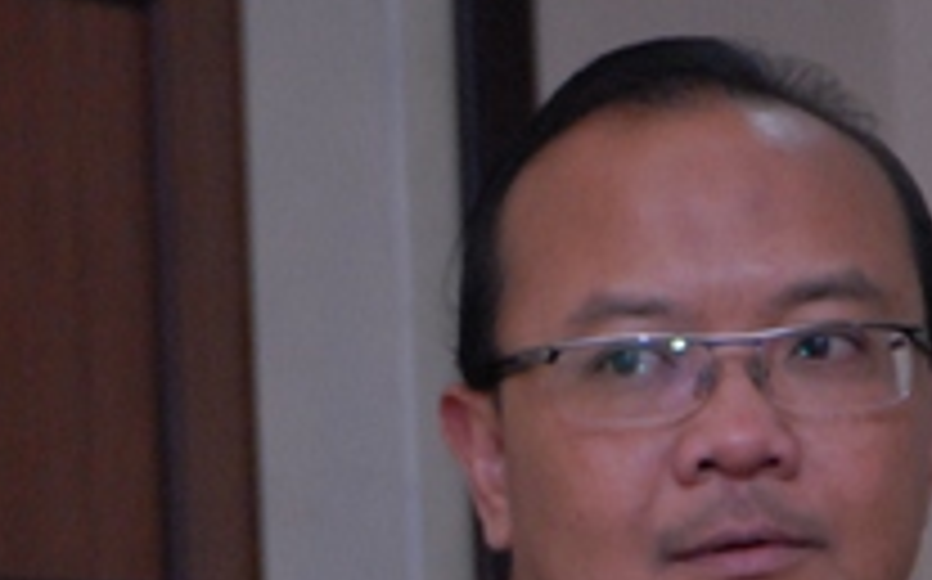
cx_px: 54
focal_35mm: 370
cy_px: 737
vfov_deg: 3.5
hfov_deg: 5.7
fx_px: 9390
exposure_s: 1/60
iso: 800
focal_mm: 78
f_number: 5.3
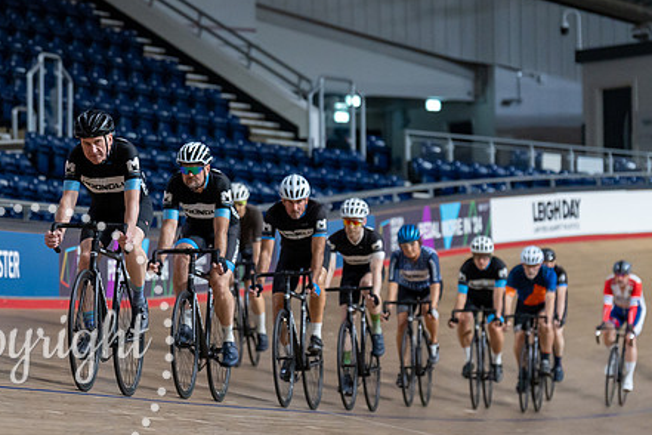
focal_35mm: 222
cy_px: 167
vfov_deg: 6.2
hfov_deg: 9.2
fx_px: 4020
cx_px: 114
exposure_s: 1/800
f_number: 2.8
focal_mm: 125
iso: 3200
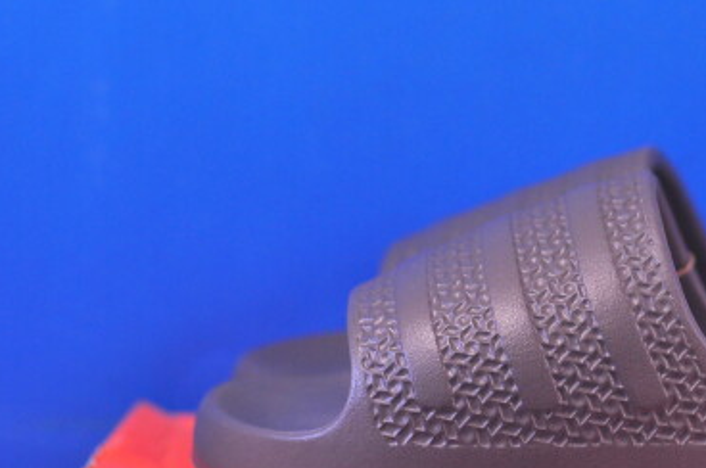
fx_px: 3191
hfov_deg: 12.5
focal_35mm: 163
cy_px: 154
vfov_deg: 8.4
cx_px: 658
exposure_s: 1/320
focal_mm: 50
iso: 250
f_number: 2.5
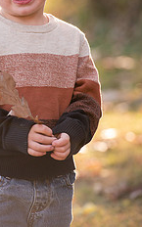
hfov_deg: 3.3
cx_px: 24
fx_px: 2446
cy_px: 35
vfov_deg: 5.3
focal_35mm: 395
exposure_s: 1/250
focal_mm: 200
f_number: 5
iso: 500
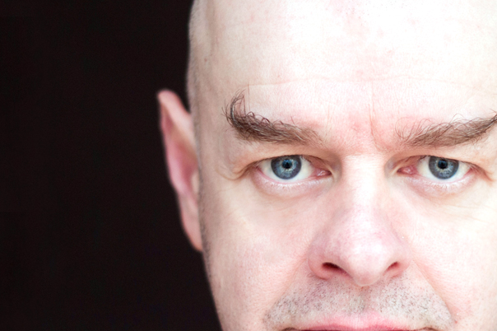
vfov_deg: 10.1
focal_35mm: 135
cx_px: 310
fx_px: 1863
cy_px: 196
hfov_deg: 15.2
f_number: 2.2
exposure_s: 1/125
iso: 320
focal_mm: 50
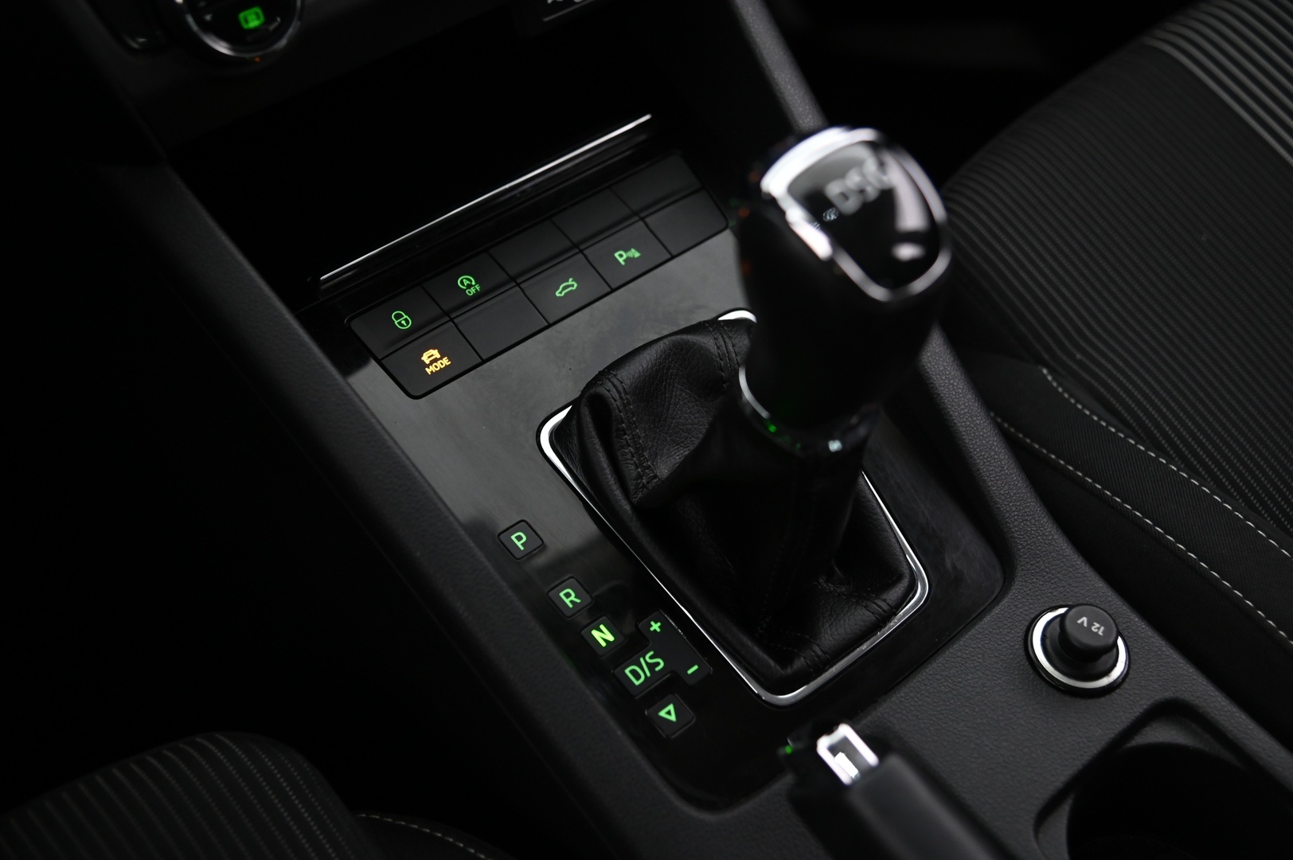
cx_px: 646
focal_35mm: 40
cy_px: 430
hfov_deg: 48.5
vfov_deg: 33.3
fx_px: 1435
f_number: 4
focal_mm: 40
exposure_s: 1/20
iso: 2000
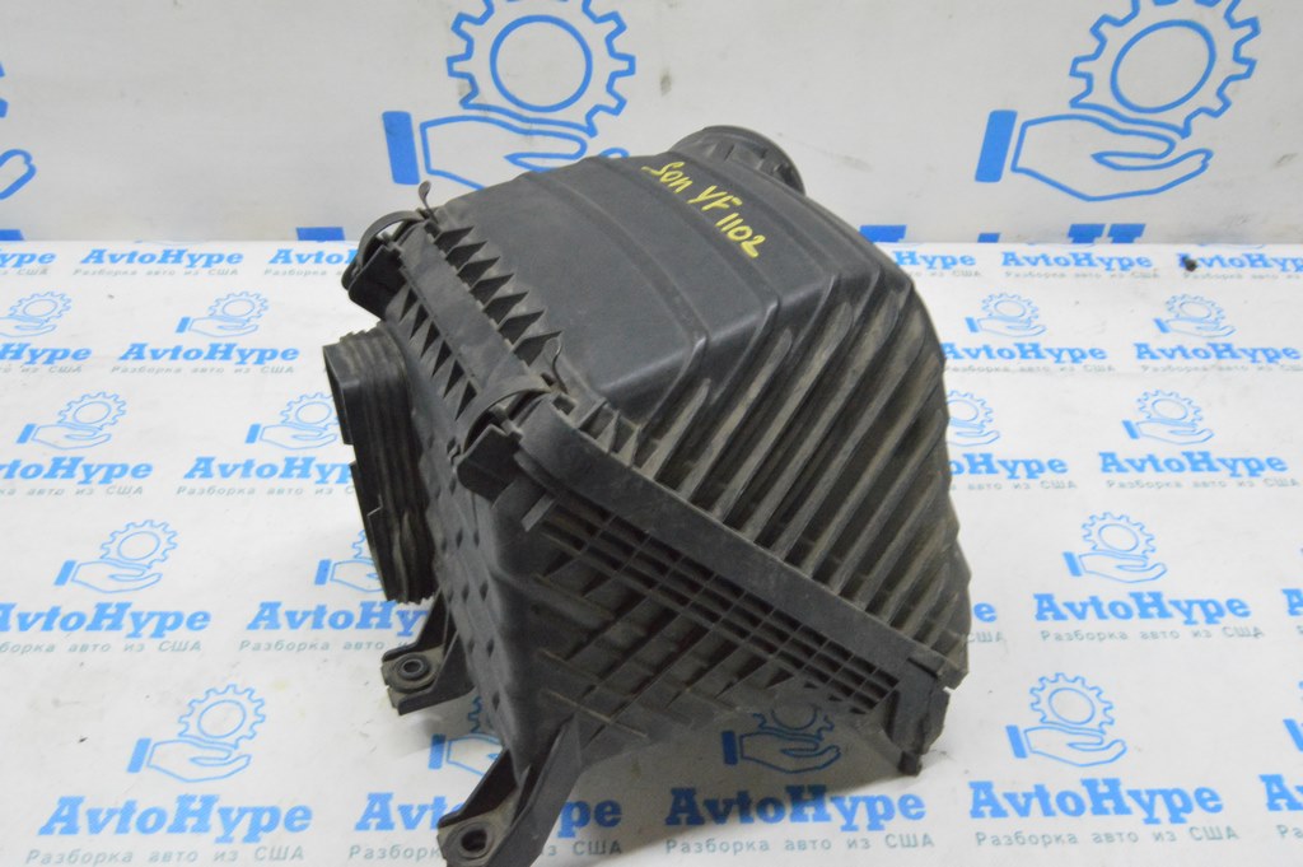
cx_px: 652
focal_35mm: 30
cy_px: 434
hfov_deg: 62.0
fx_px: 1085
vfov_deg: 43.5
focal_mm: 20
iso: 6400
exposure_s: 1/15
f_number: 20
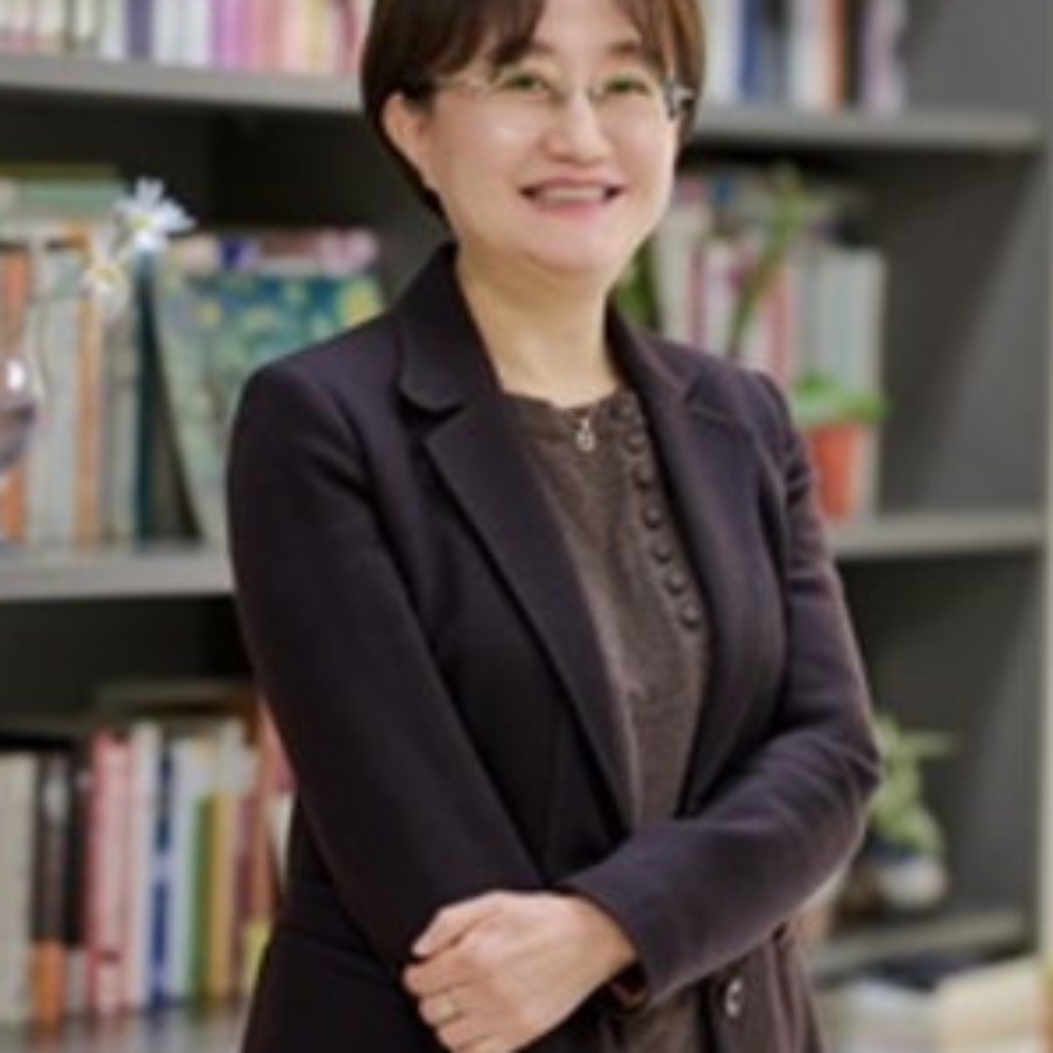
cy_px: 386
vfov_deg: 10.0
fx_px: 5988
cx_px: 525
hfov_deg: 10.0
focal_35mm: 174
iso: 500
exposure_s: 1/125
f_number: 2.5
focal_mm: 135
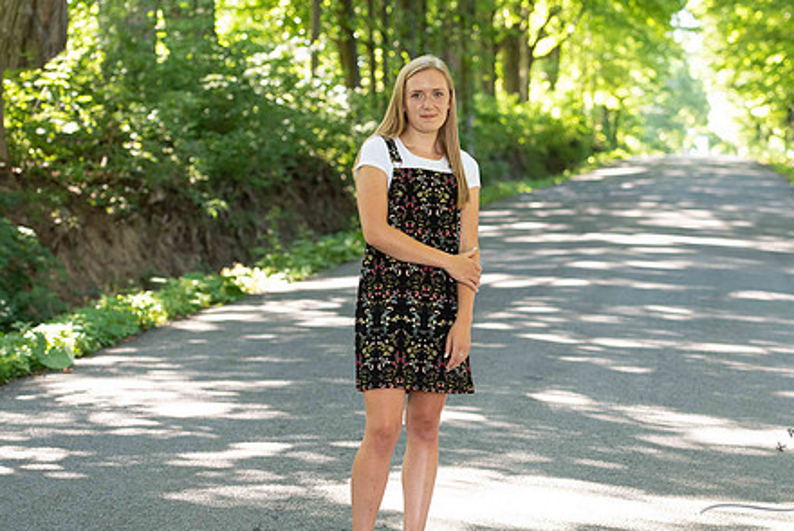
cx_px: 503
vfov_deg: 12.7
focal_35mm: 108
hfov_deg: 18.9
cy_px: 261
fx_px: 2383
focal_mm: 82
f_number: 3.5
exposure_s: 1/200
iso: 640
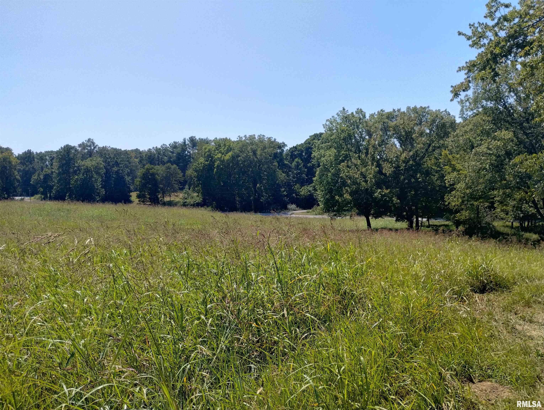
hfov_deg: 63.4
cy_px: 205
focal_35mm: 28
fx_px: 441
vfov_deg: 49.9
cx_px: 272
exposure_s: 1/710
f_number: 1.8
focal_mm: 4.27
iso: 100
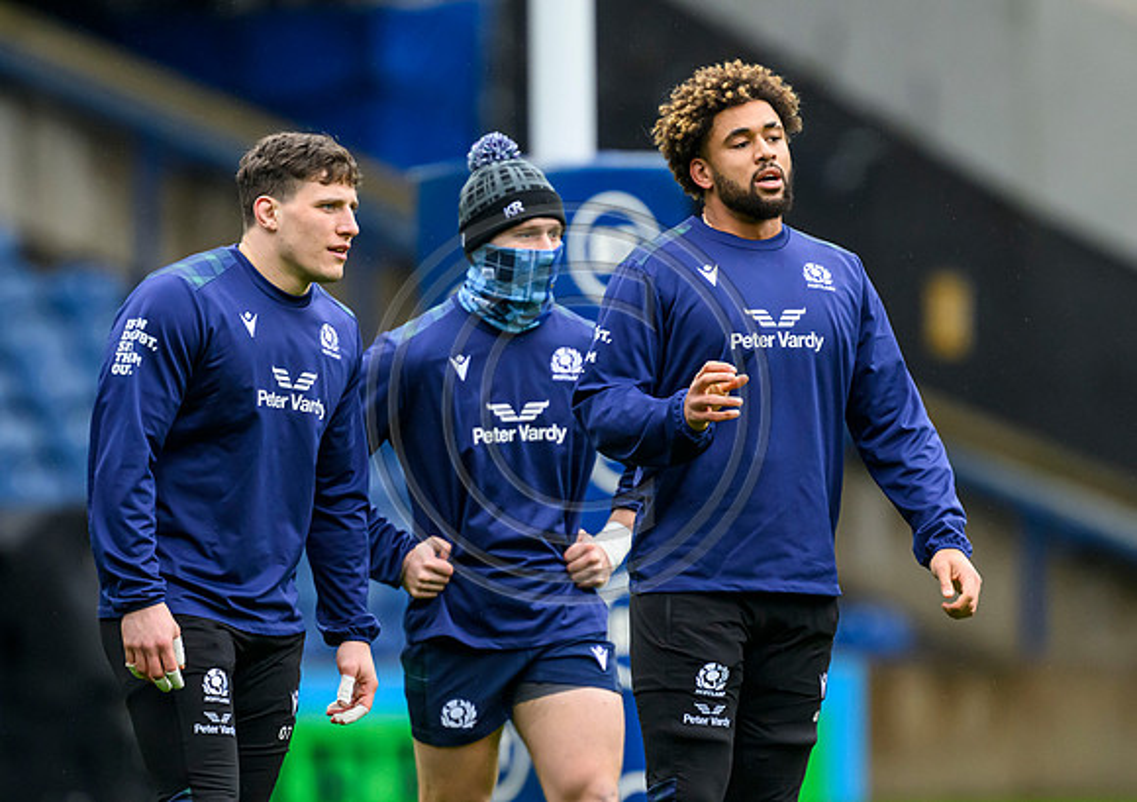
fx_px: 25852
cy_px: 549
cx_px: 567
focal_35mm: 804
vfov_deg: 1.8
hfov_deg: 2.5
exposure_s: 1/1250
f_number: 4
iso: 3200
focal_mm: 560
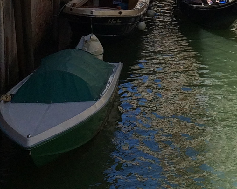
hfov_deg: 15.4
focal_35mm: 124
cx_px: 195
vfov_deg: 12.3
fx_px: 870
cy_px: -12
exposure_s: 1/1786
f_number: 2.2
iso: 32
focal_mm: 4.15
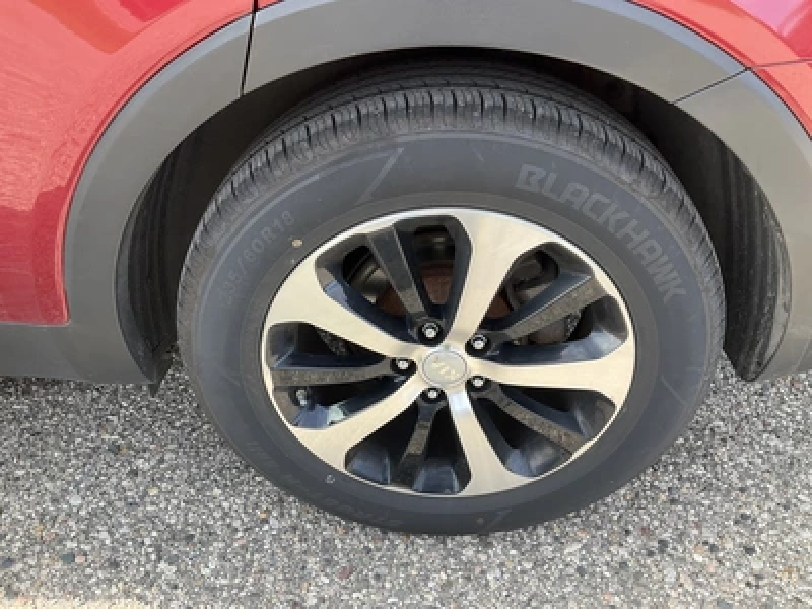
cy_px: 304
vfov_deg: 48.2
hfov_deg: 61.7
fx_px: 680
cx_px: 406
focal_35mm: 29
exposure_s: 1/279
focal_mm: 3
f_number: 1.8
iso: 25
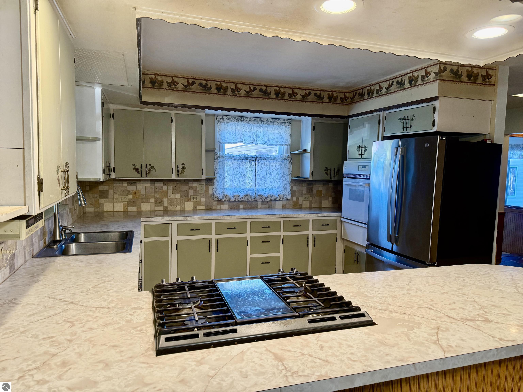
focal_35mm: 24
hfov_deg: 71.6
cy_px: 196
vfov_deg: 56.8
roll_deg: -1.8
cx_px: 262
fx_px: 363
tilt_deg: -4.3
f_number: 1.78
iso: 160
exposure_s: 1/60
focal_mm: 6.76
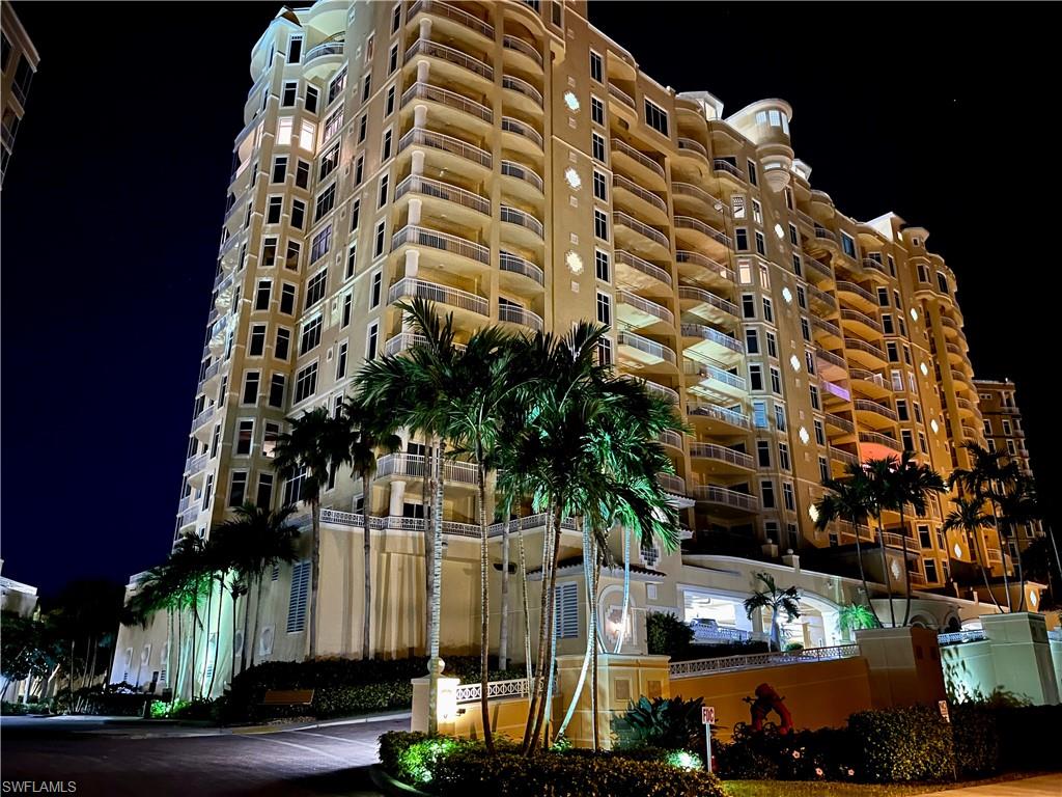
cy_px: 398
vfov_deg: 53.1
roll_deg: -0.3
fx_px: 798
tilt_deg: +20.3
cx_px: 531
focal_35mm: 26
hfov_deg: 67.3
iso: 1250
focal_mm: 5.1
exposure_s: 1/5
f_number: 1.6
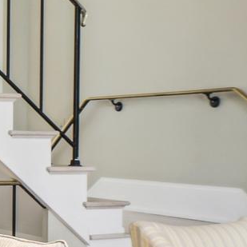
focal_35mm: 90
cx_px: -221
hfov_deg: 15.9
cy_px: 171
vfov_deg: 19.2
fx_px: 727
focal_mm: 16
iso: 200
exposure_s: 1/8
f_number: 8
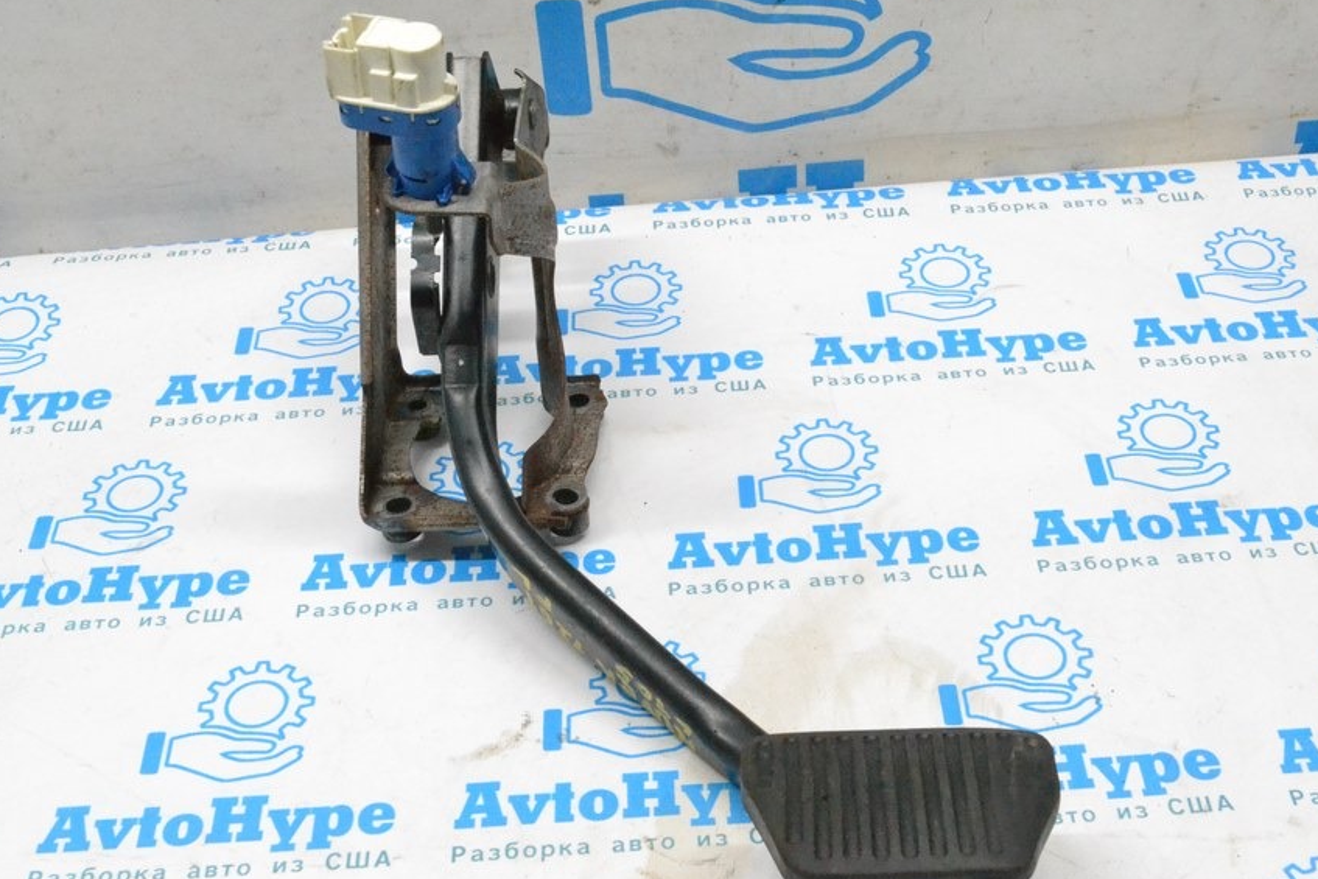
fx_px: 1926
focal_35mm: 53
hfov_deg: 37.7
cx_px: 739
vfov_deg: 25.7
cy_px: 408
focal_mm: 29
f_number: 11
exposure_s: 1/160
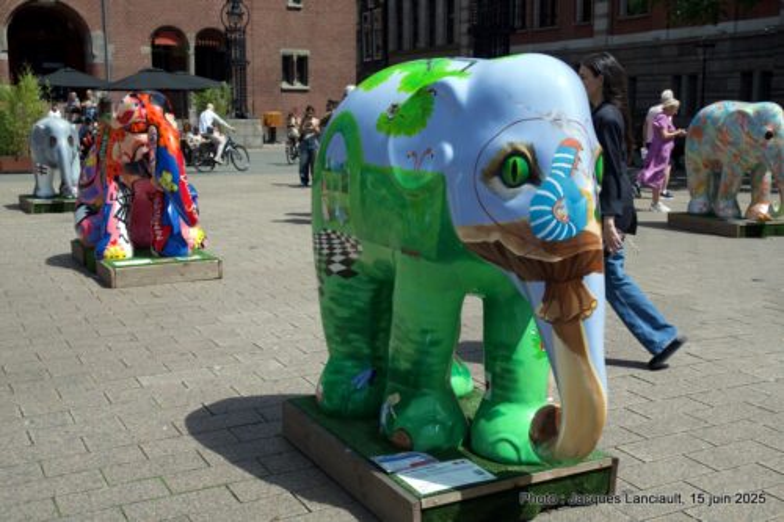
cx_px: 392
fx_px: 936
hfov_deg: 45.4
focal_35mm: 43
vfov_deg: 31.2
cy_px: 261
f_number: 6.3
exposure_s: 1/160
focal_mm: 29
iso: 100
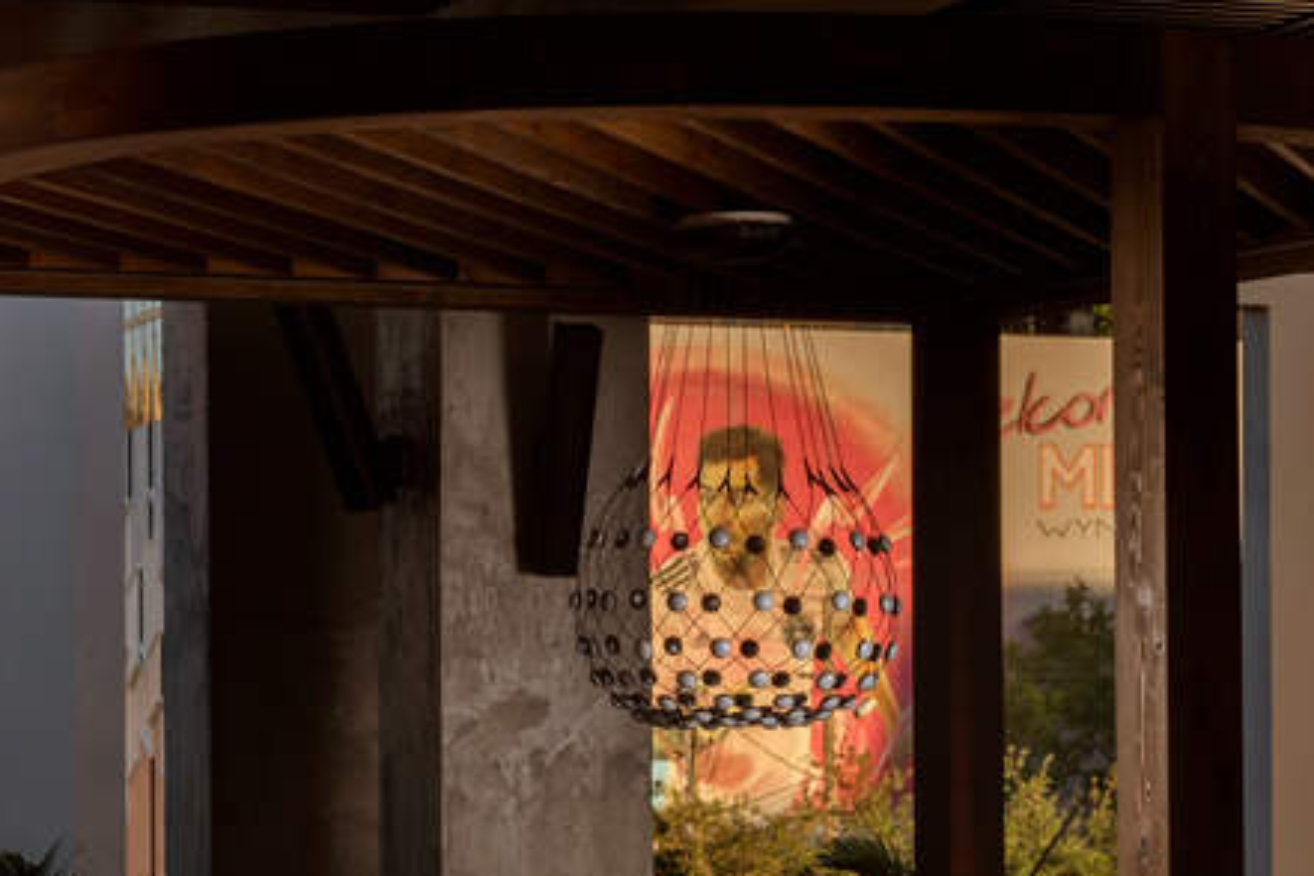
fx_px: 4672
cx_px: 879
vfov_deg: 10.6
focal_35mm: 128
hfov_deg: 16.0
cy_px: 825
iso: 160
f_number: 8
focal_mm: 47
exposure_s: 1/200
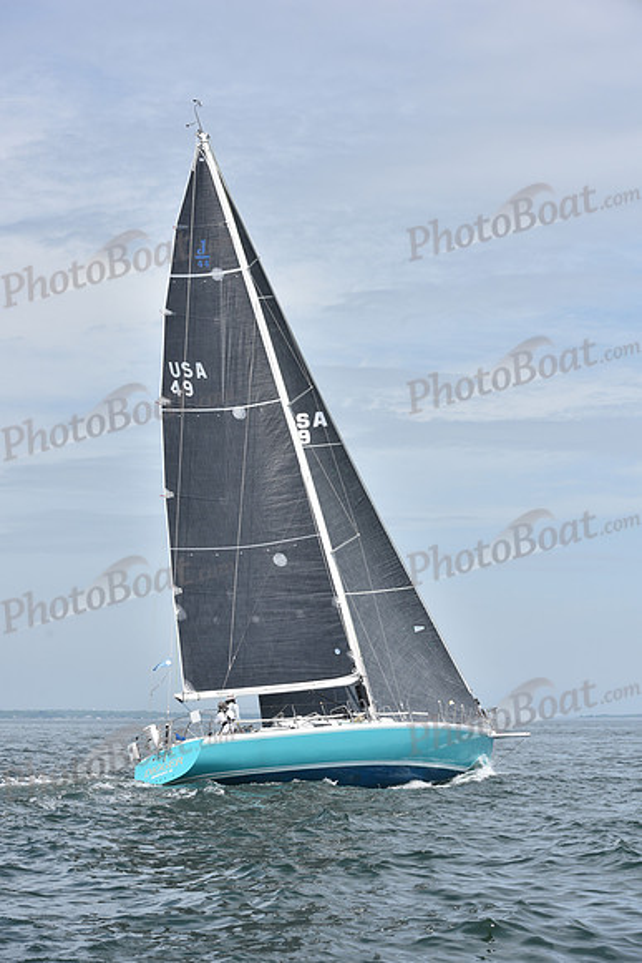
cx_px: 321
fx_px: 1871
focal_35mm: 70
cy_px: 482
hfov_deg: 19.5
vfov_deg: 28.8
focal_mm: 70
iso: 200
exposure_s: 1/800
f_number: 9
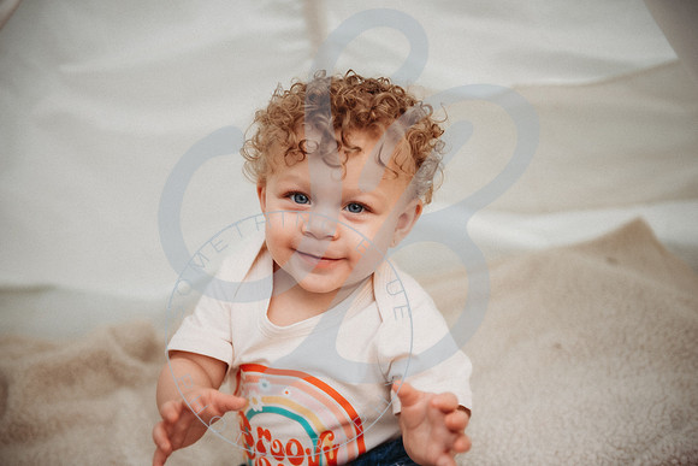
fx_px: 1008
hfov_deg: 38.2
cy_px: 233
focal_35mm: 52
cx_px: 349
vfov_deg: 26.0
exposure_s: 1/160
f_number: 2.8
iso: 100
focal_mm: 52
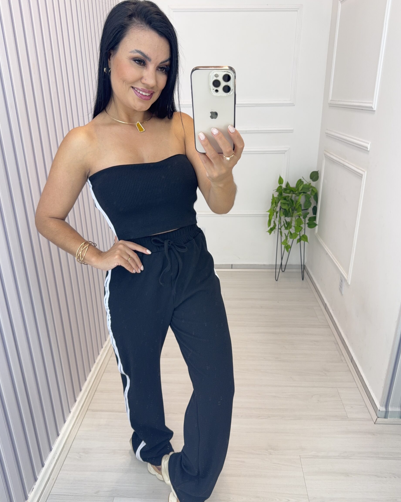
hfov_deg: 54.9
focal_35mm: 26
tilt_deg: -25.3
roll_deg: -0.8
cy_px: 256
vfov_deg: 66.0
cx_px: 202
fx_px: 386
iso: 80
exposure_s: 1/120
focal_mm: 6.76
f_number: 1.78
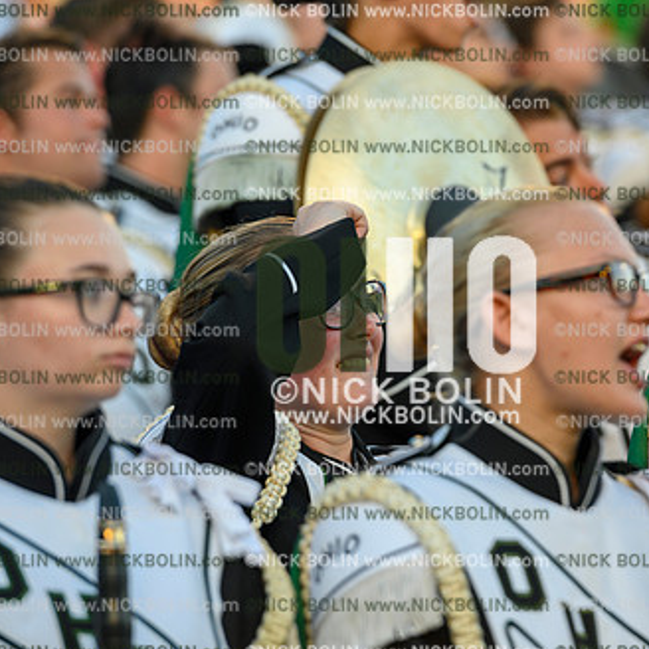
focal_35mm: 301
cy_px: 331
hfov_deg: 5.8
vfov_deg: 5.8
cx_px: 396
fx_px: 6385
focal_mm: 200
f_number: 4
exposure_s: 1/125
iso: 160
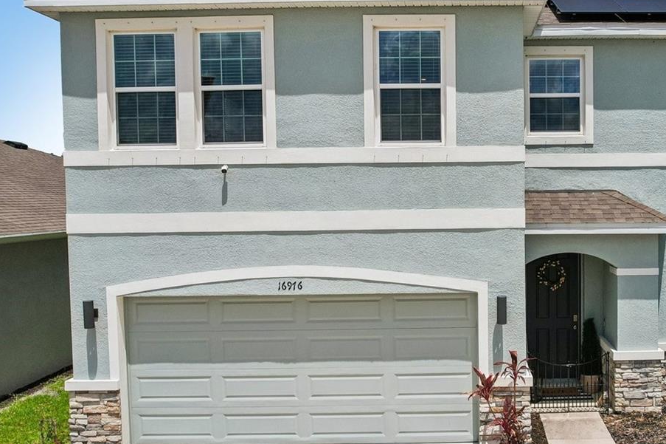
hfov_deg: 48.1
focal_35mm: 39
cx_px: 482
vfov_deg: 34.2
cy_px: 233
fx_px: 721
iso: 140
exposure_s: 1/5000
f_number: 2.8
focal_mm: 8.4
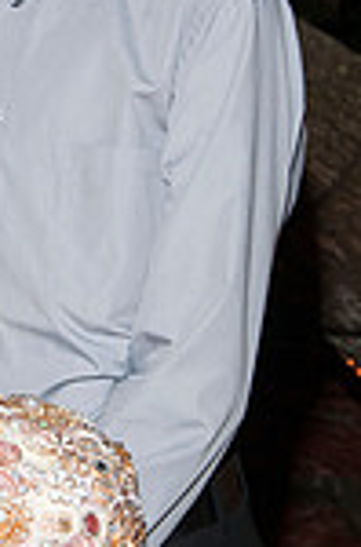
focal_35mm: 203
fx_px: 3075
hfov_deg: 6.7
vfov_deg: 10.2
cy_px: 190
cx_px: -111
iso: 400
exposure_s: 1/30
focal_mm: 45
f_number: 5.6
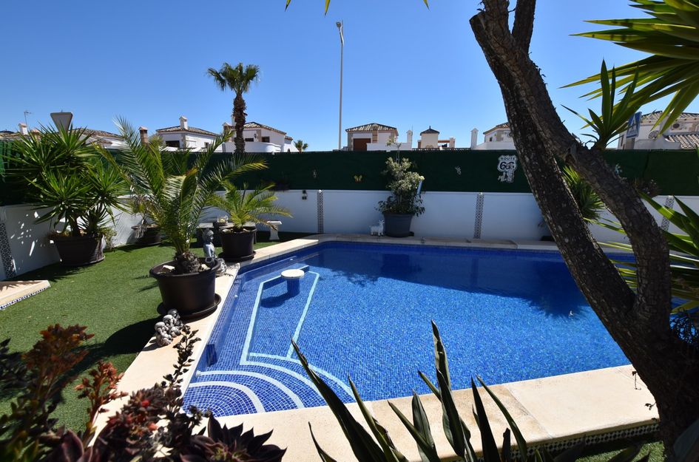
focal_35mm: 15
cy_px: 231
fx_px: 291
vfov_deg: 77.0
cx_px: 350
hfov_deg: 100.5
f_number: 9
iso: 200
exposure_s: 1/640
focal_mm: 10
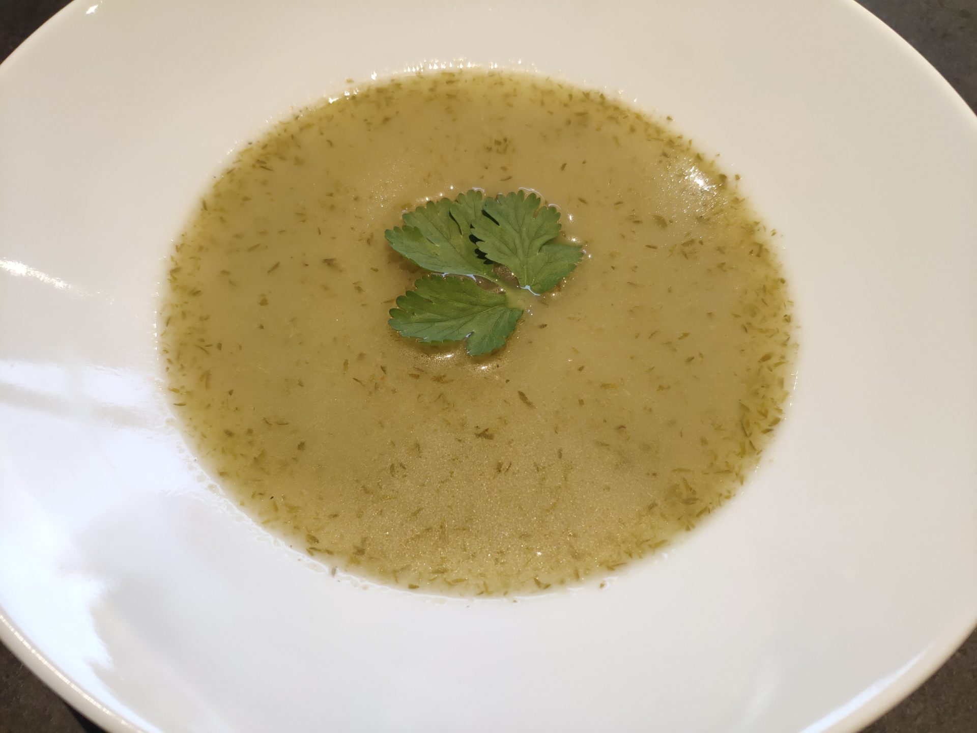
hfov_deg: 79.0
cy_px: 366
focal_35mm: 21
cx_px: 488
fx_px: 593
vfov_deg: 63.4
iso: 575
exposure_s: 1/100
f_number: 1.8
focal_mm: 4.22
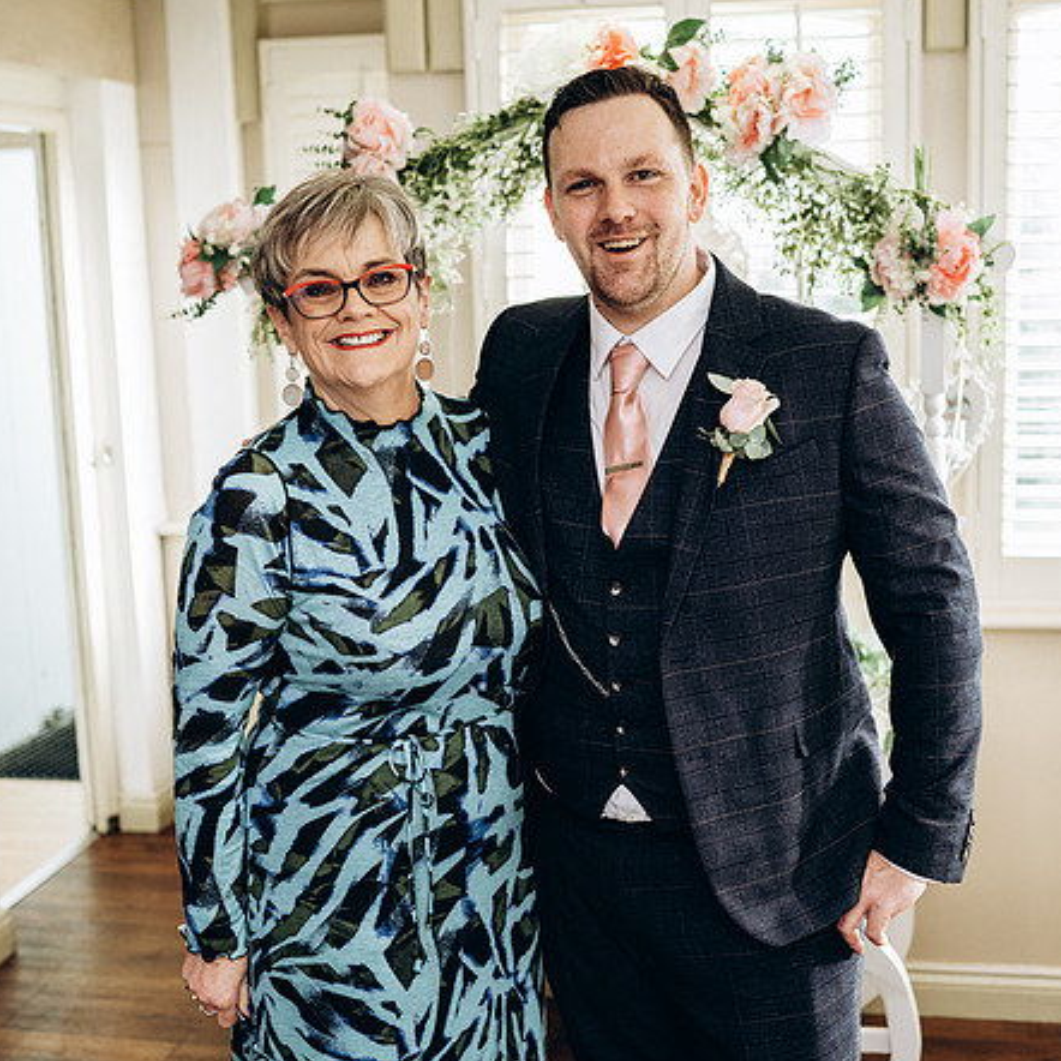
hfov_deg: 34.7
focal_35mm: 49
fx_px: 1699
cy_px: 527
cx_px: 577
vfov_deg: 34.7
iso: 640
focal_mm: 35
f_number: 2.5
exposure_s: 1/100
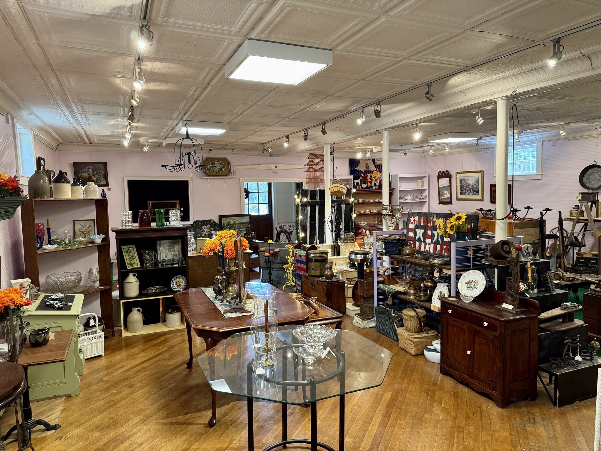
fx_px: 417
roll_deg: +1.3
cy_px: 226
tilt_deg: -6.0
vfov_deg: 56.8
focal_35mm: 24
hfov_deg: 71.6
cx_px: 300
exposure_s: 1/60
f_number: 1.78
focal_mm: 6.76
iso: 250
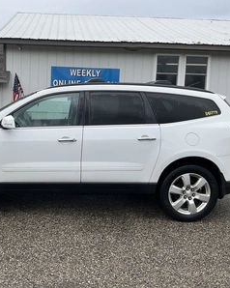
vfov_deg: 48.0
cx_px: 72
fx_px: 324
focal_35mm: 38
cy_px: 144
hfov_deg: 38.5
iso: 25
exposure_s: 1/1311
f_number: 1.8
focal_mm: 3
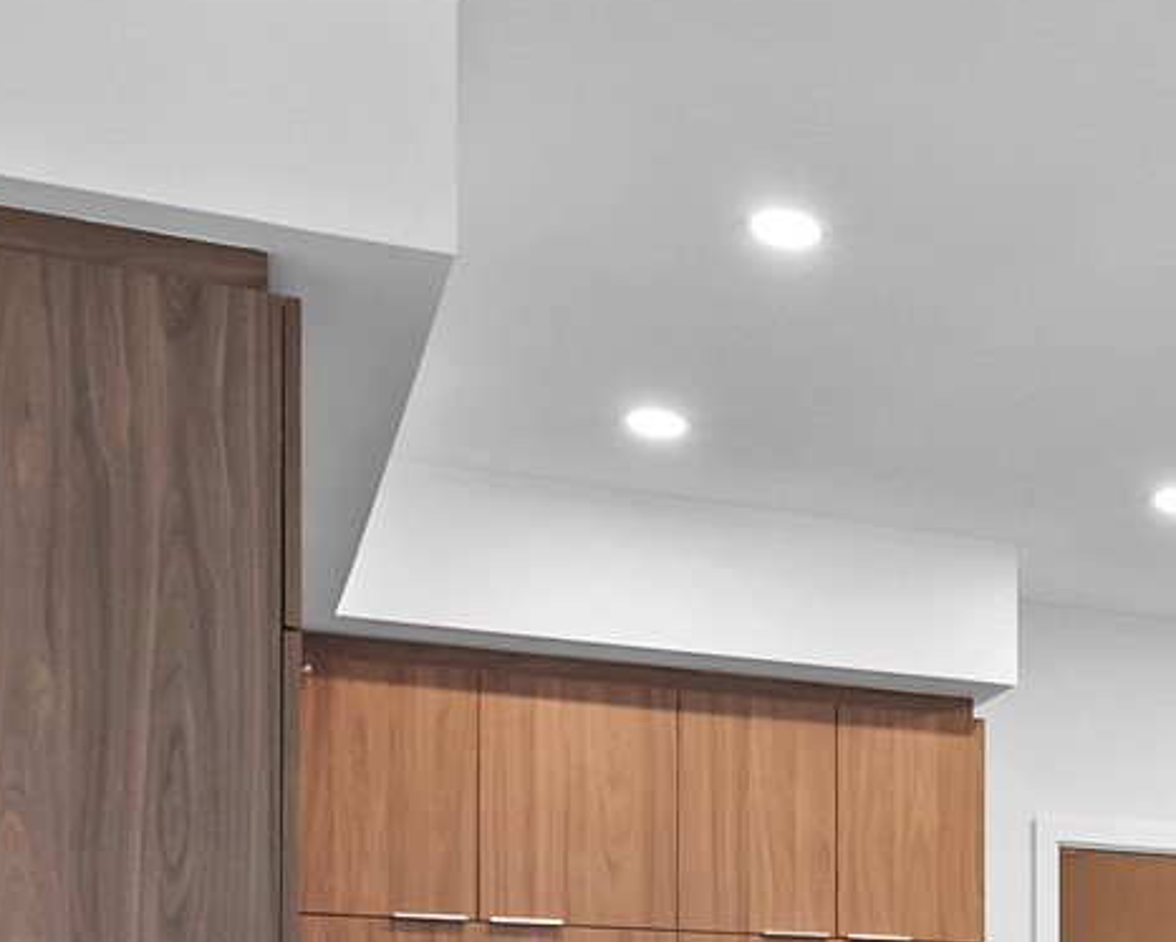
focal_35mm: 66
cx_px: 1499
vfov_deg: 20.9
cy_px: 1244
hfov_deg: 25.1
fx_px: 2298
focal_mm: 16
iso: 1600
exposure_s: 1/25
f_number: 5.6
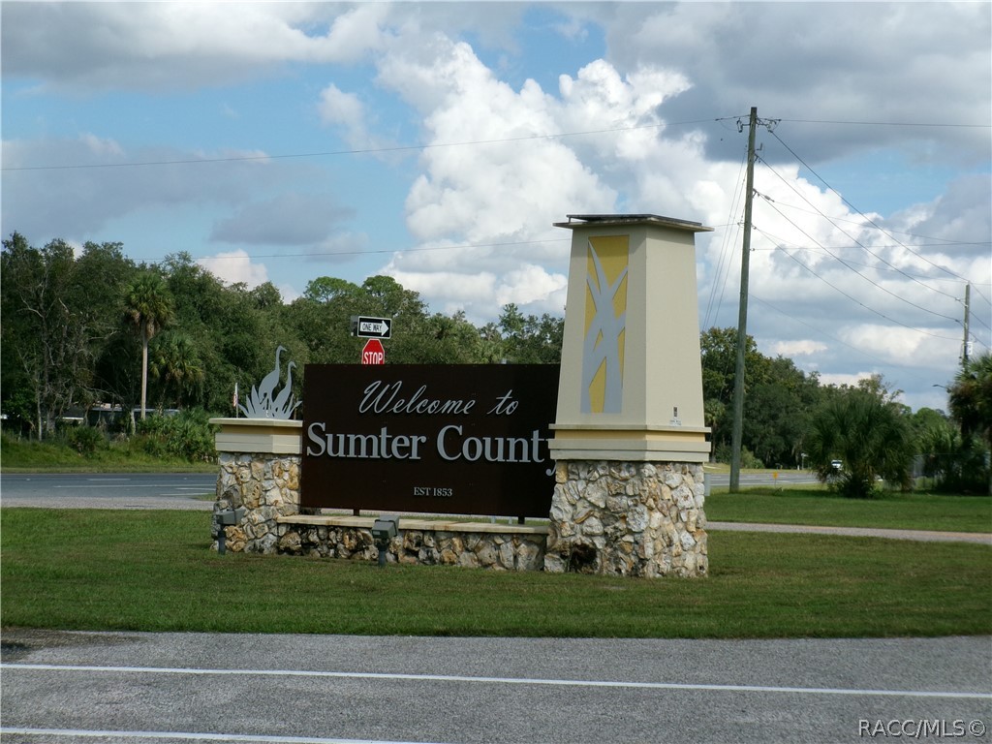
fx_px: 2722
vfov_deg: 15.6
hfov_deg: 20.7
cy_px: 372
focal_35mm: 95
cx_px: 496
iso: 100
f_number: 5.8
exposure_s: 1/750
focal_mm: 16.9
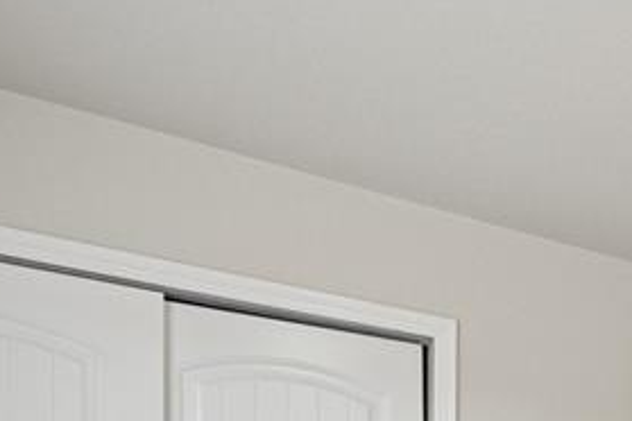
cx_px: 761
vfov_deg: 21.3
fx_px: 965
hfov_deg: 30.6
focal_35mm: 55
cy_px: 602
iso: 400
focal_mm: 15
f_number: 2.8
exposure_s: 1/25
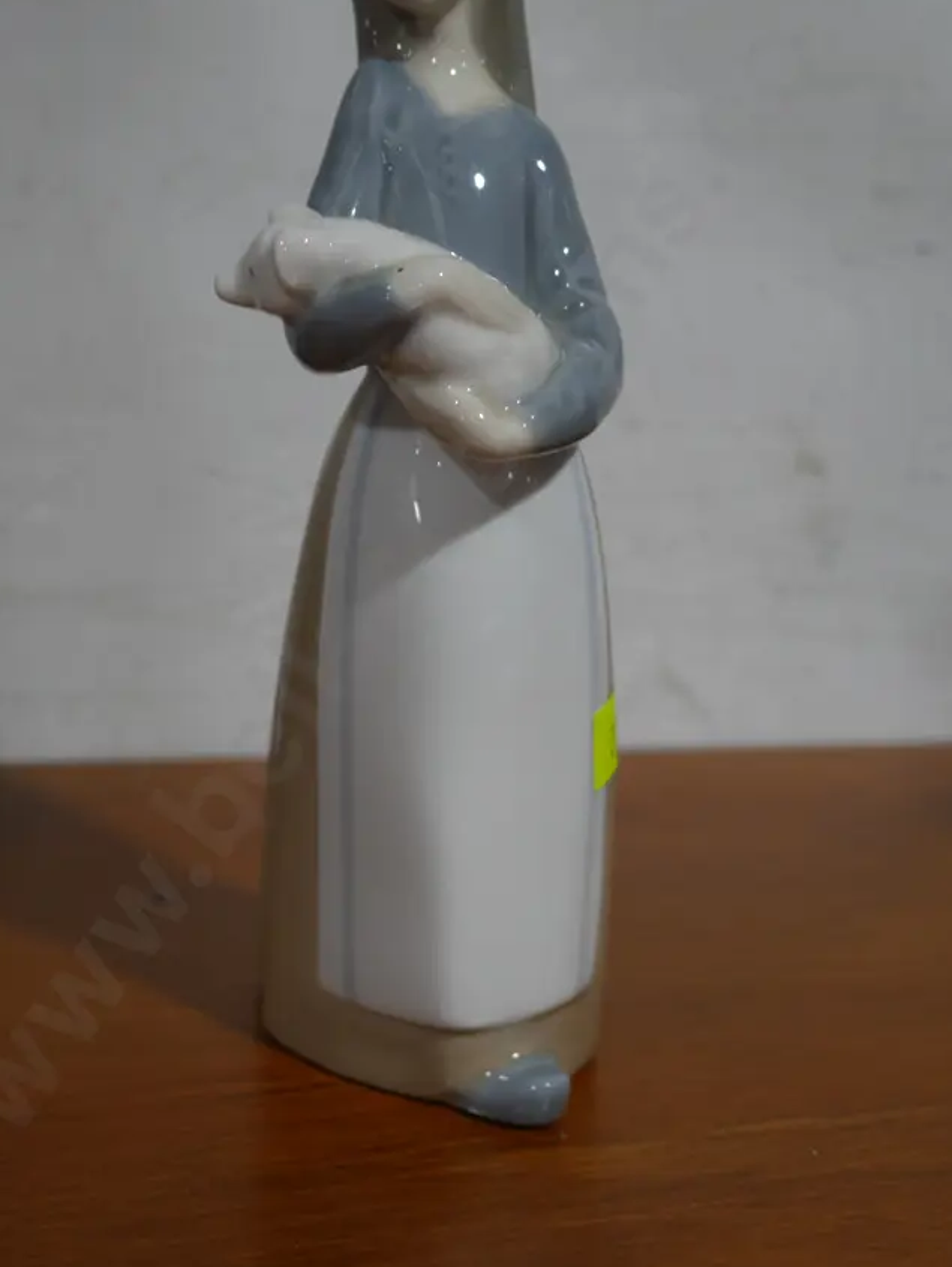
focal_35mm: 63
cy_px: 510
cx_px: 445
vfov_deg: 30.6
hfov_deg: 23.3
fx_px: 2307
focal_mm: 26
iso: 400
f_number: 5.3
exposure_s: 1/60
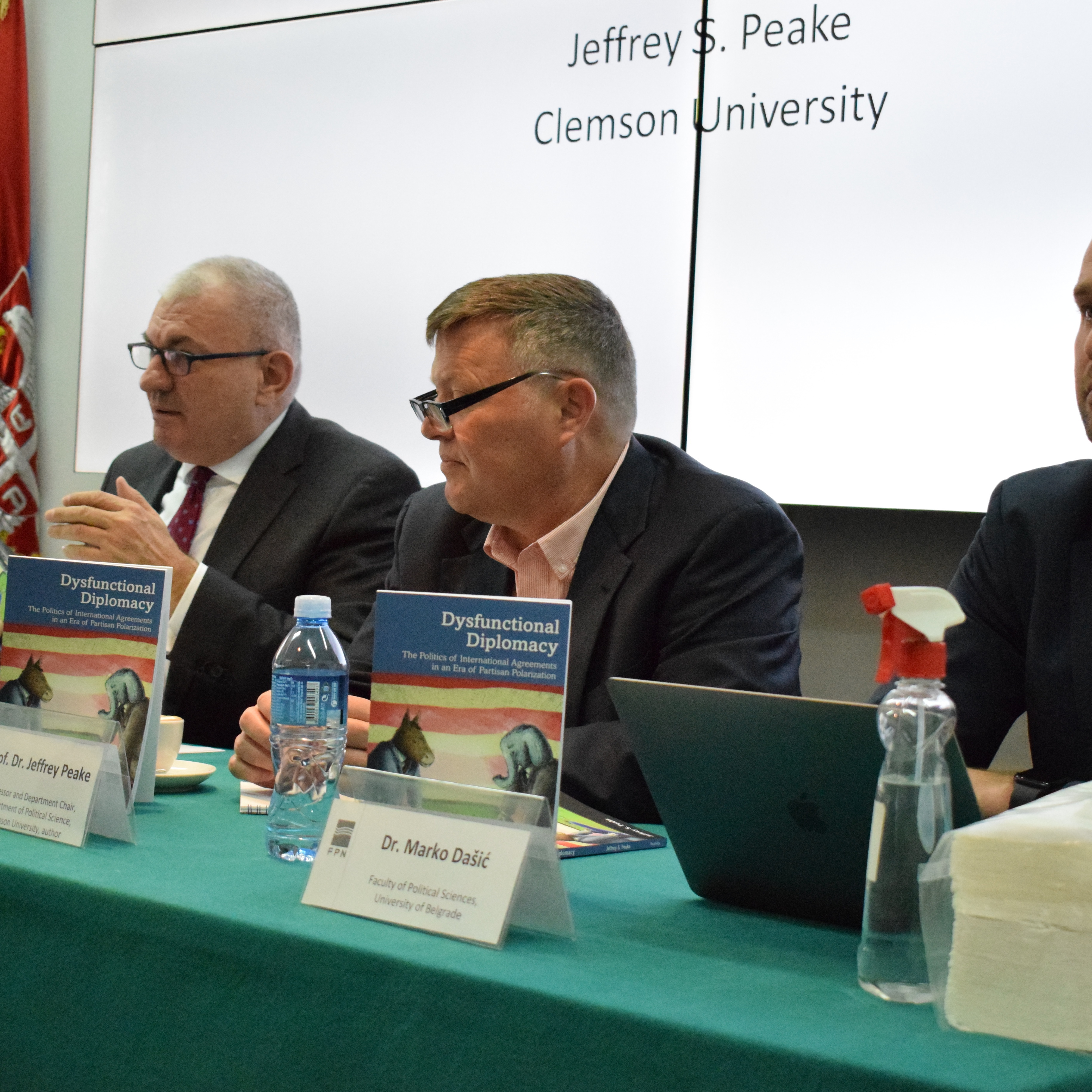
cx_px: 551
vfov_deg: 26.6
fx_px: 2309
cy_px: 563
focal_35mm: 65
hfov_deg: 26.6
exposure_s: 1/400
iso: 6400
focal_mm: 31
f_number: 4.2
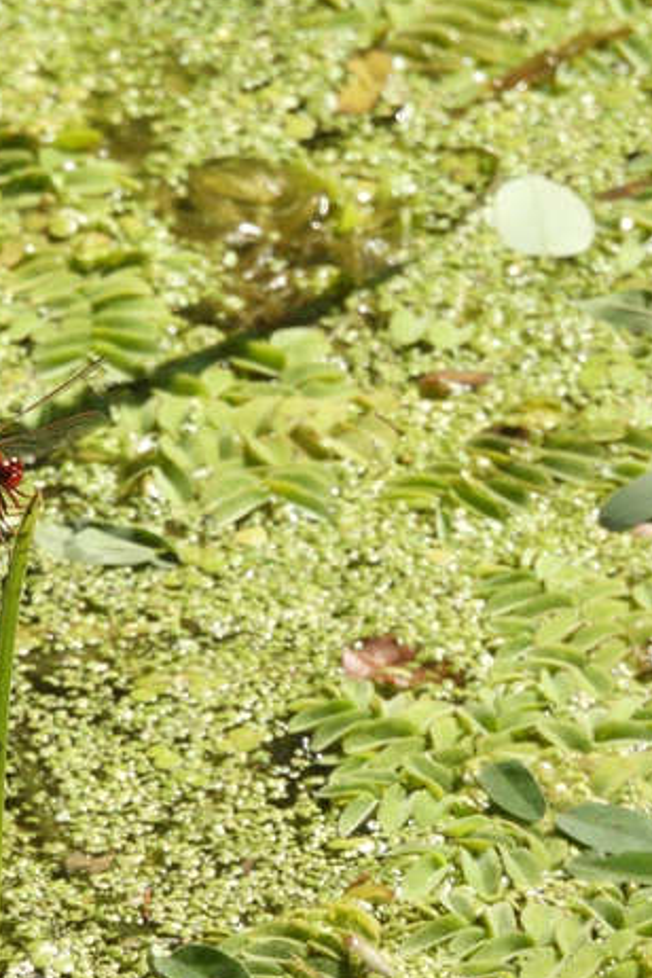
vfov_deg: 2.0
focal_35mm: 1009
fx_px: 27409
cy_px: 497
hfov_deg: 1.4
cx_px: 2
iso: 100
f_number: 6.3
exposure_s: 1/320
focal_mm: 125
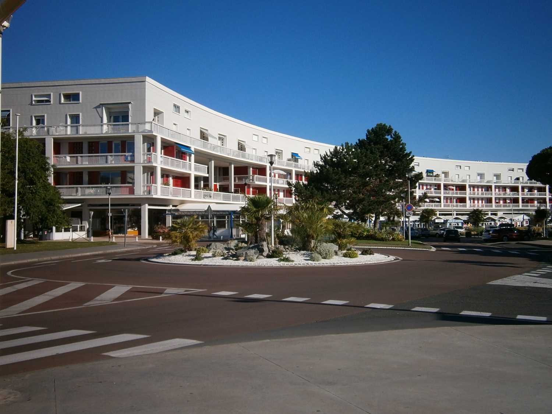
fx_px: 574
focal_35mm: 36
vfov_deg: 39.7
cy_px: 207
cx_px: 276
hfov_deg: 51.4
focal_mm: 6.4
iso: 80
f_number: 3.1
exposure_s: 1/2000
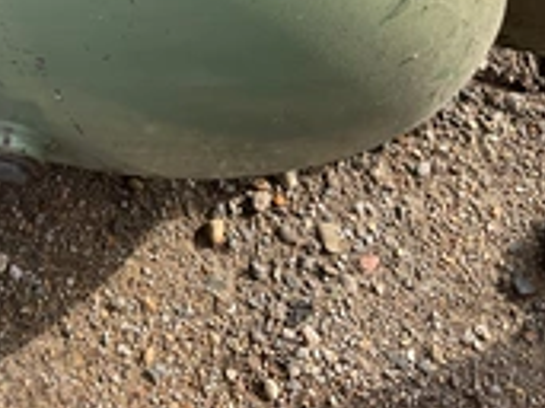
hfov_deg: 27.7
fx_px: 1070
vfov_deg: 20.4
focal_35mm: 68
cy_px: -57
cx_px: 76
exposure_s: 1/683
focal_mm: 3
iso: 25
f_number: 1.8
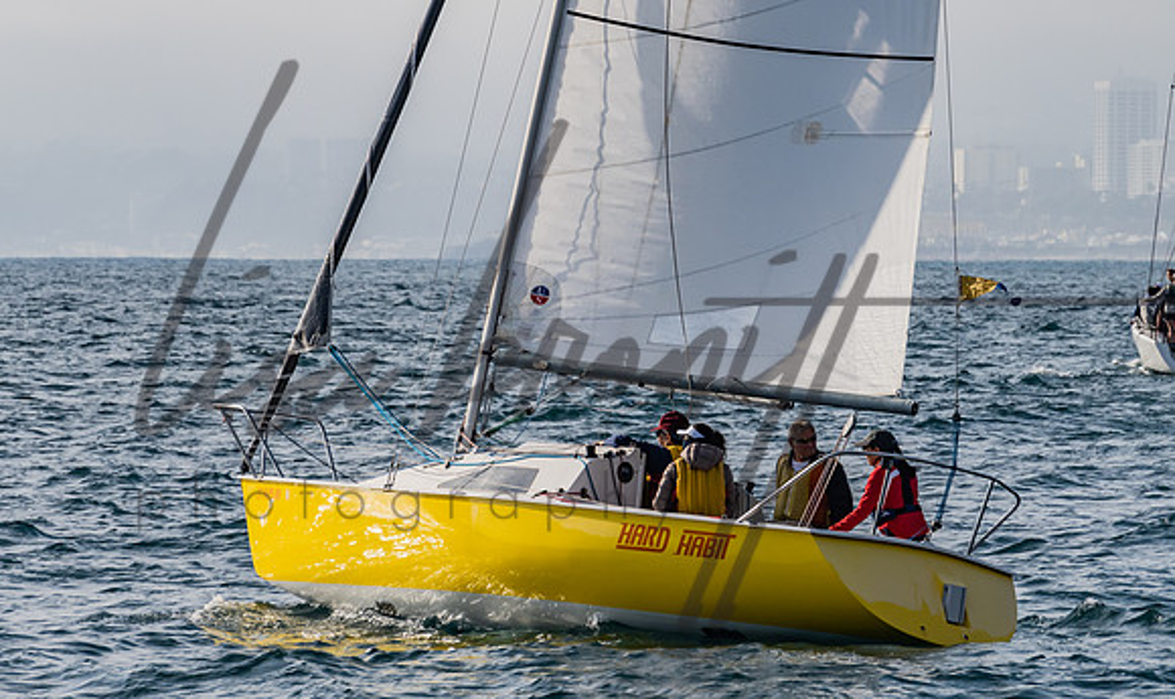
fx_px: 9901
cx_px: 598
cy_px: 215
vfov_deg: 4.0
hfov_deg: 6.8
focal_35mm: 313
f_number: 9
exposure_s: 1/1600
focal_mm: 200
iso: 400
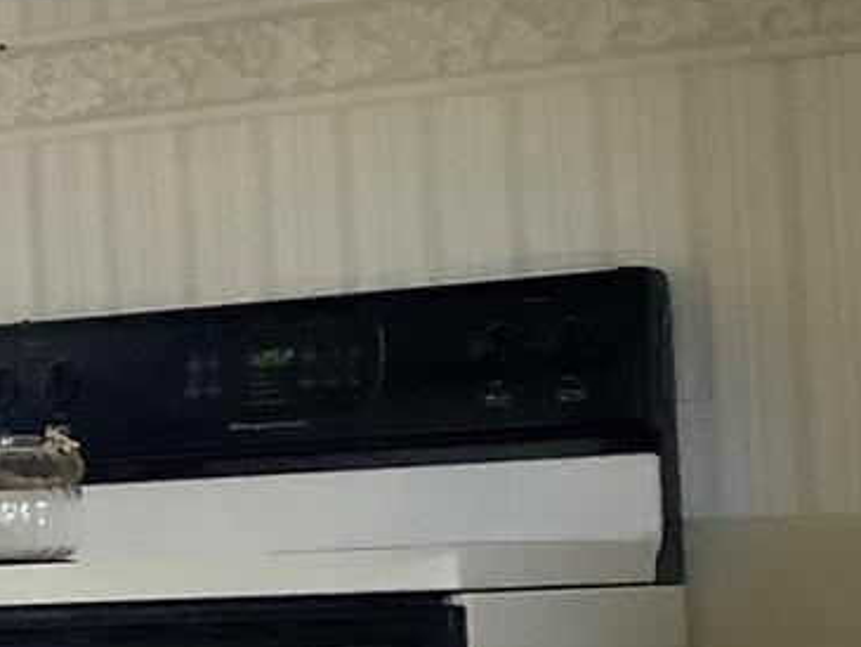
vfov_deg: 10.9
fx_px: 3384
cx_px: -646
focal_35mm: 136
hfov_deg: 13.2
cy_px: 475
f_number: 2.4
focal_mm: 3.3
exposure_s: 1/60
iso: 200
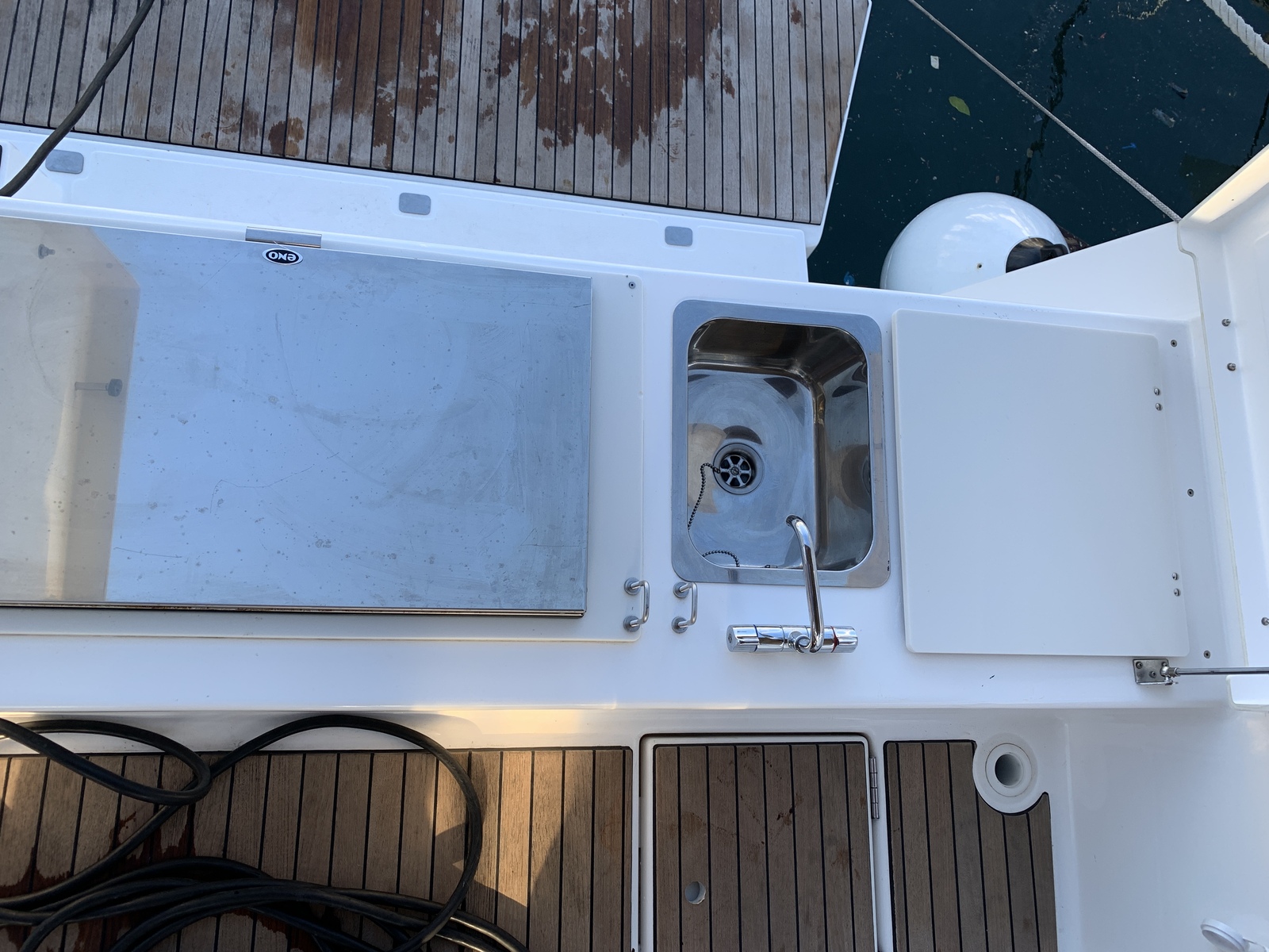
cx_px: 634
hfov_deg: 67.3
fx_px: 953
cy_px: 476
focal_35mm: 26
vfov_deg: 53.1
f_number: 1.8
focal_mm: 4.25
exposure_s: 1/463
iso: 25
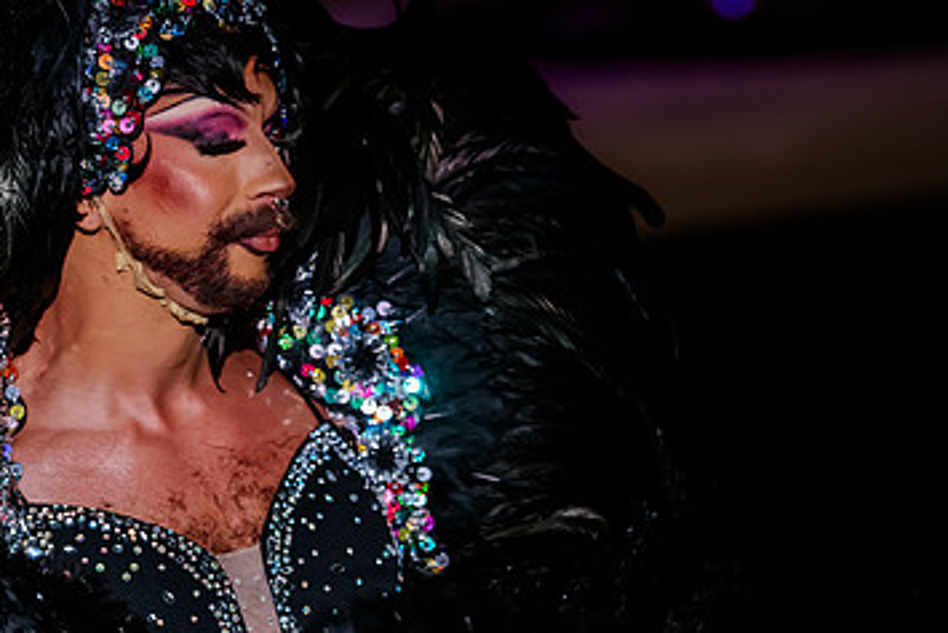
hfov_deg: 8.4
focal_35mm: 245
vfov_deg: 5.6
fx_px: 6454
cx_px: 248
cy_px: 282
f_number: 3.5
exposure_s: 1/500
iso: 2000
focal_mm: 150
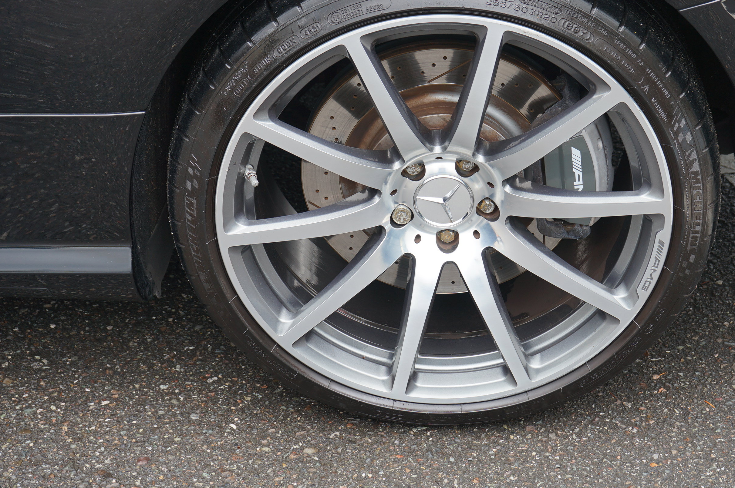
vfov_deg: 18.9
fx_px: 1469
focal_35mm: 72
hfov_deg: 28.1
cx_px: 428
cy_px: 190
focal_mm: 58
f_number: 7.1
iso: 100
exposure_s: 1/30
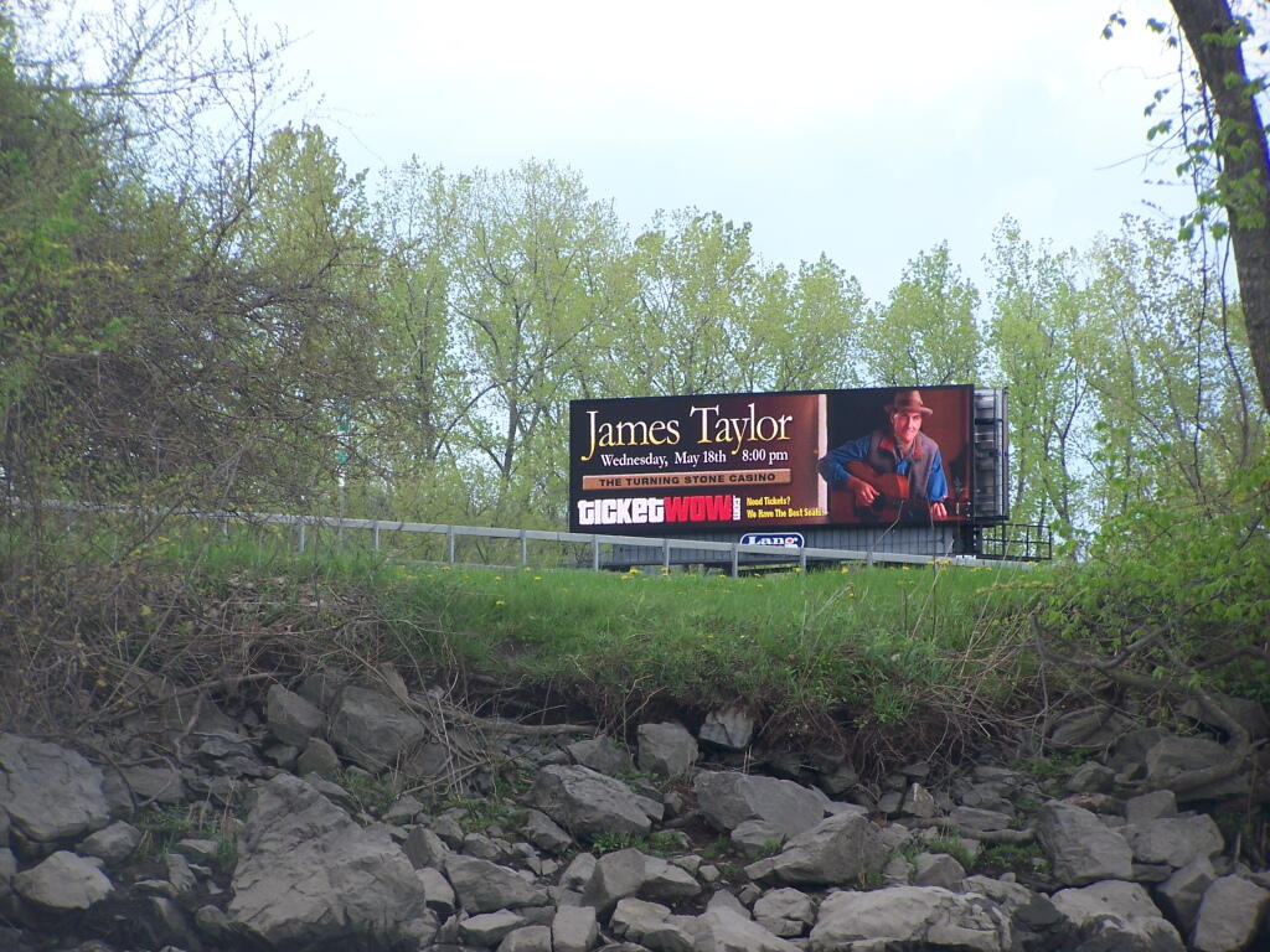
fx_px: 7668
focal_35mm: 209
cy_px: 476
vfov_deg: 7.1
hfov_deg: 9.5
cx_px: 635
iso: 80
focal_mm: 34.6
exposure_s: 1/320
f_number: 3.2
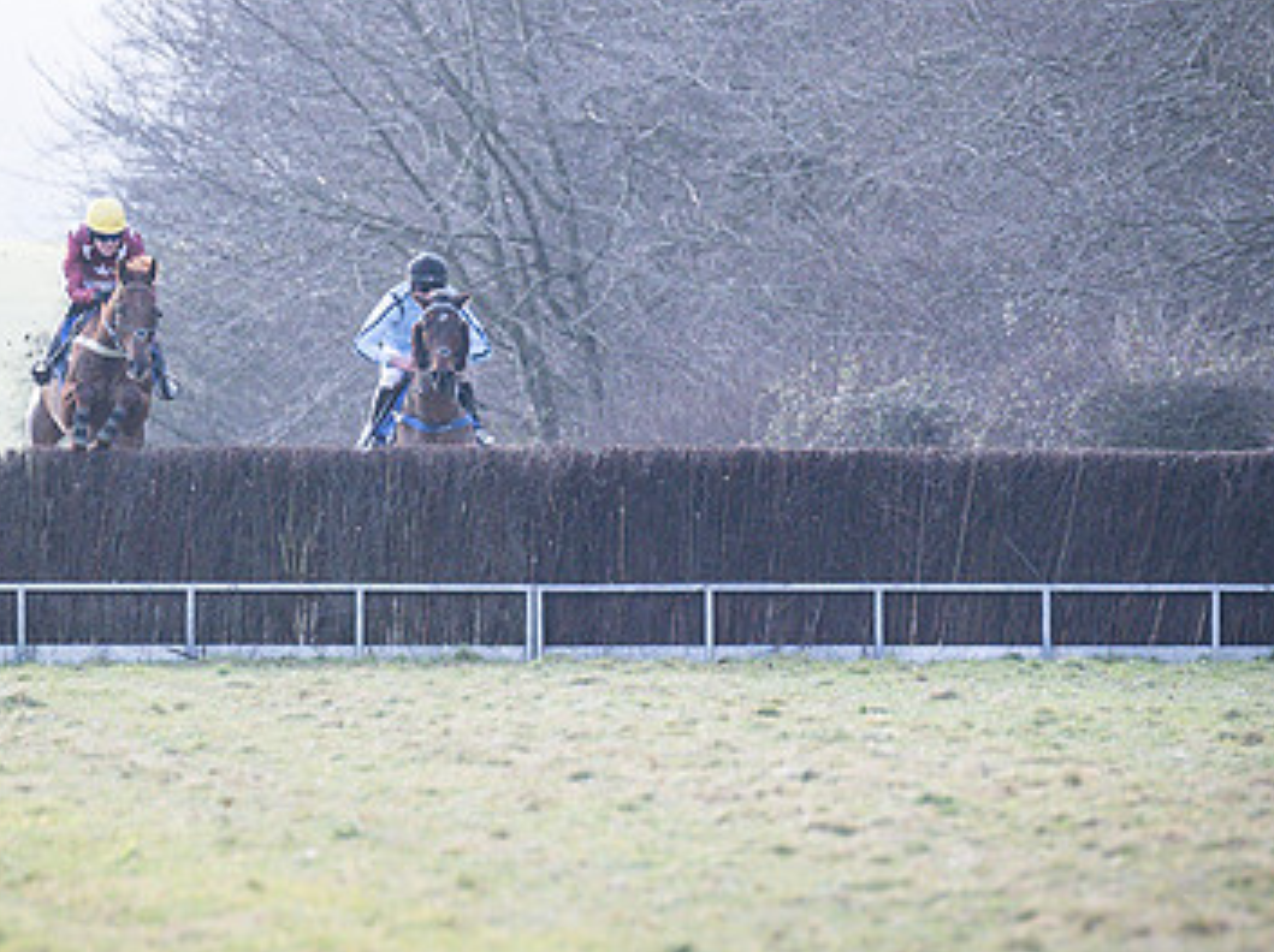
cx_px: 799
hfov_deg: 2.6
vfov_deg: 2.0
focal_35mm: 756
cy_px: 316
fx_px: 27795
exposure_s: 1/1600
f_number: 3.2
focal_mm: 200
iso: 400
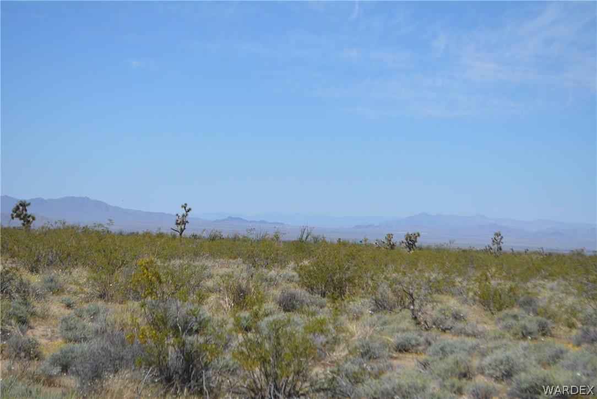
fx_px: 1369
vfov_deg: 16.6
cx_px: 298
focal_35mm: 82
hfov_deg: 24.6
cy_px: 200
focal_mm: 55
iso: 400
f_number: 7.1
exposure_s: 1/2000
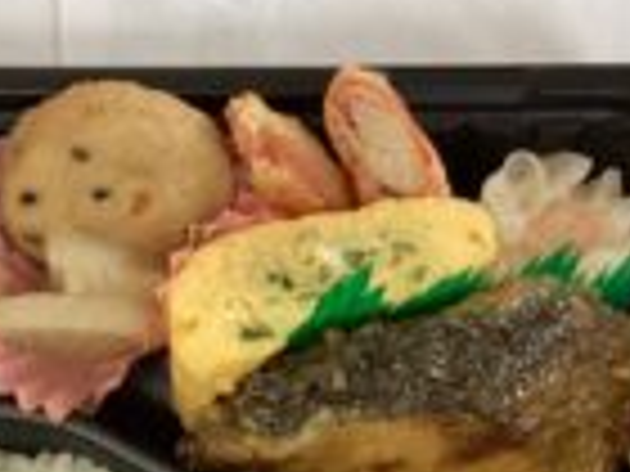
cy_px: 528
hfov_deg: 23.3
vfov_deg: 17.2
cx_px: 160
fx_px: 1511
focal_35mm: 83
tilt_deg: -86.4
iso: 200
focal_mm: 3.3
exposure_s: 1/50
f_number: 2.4
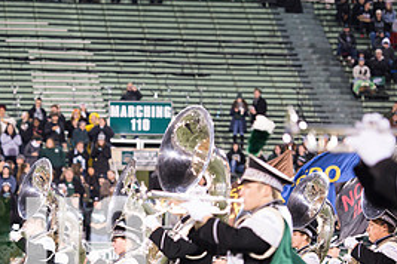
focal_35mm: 243
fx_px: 2680
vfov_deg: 5.6
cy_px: 265
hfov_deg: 8.4
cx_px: 34
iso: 2500
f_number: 2.8
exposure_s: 1/400
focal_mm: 112
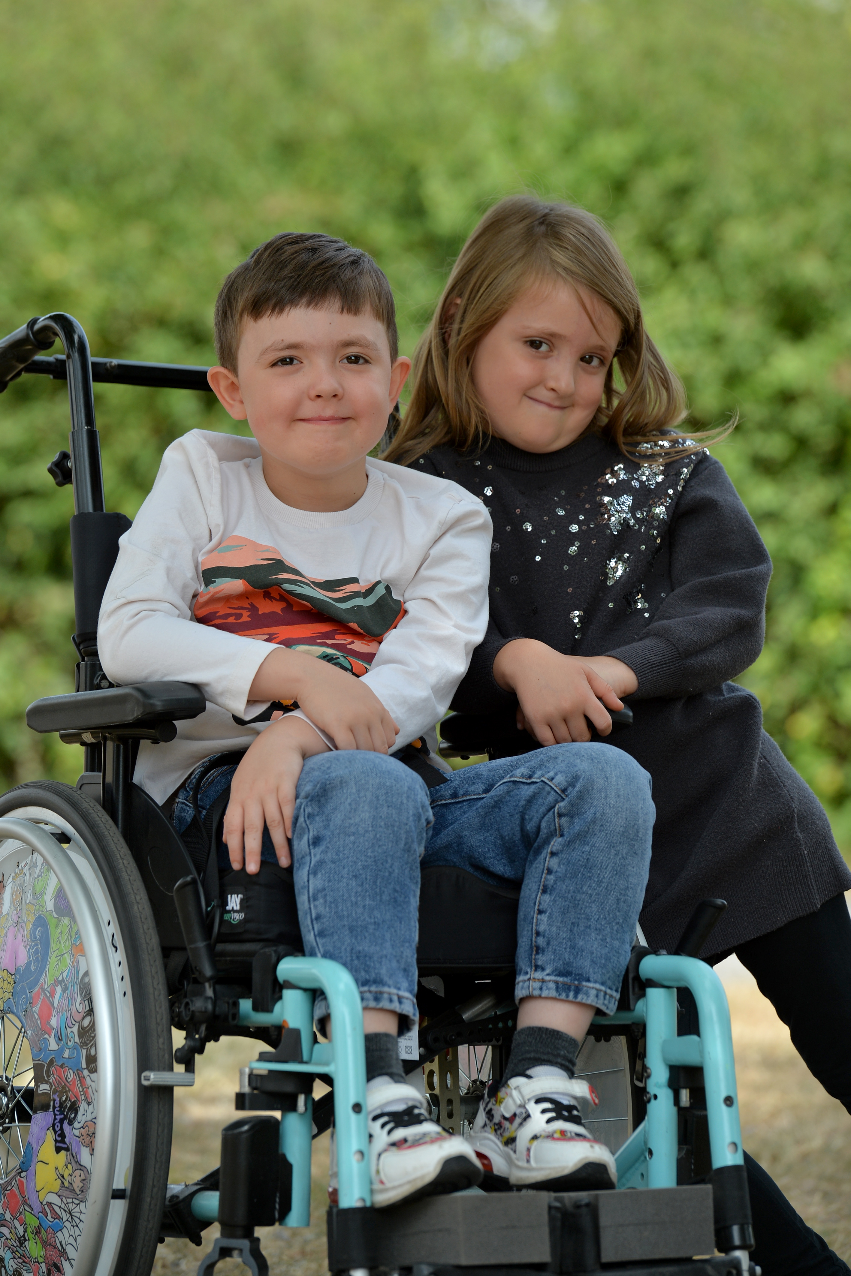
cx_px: 426
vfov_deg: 10.5
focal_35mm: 195
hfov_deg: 7.0
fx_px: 6913
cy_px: 638
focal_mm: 195
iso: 160
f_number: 6.3
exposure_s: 1/640
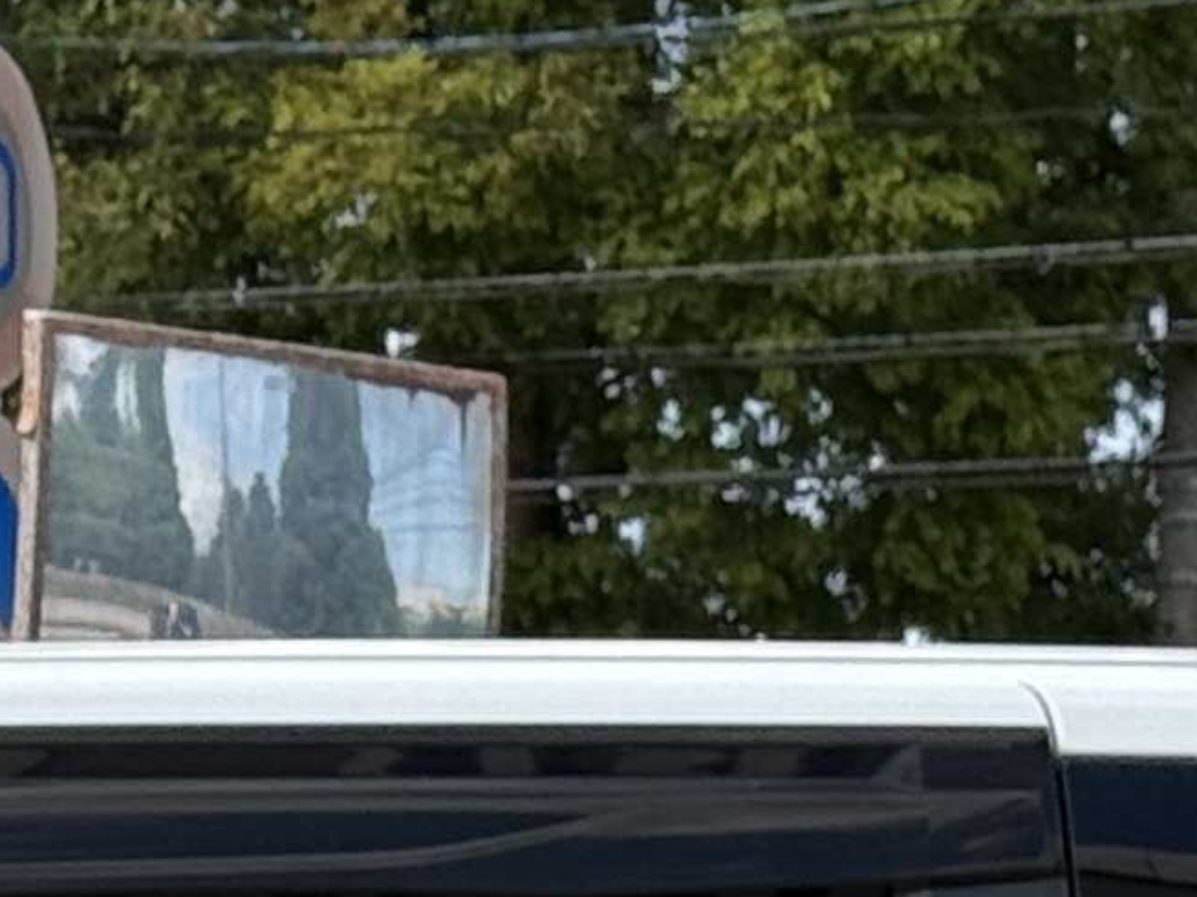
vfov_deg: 5.0
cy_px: 1605
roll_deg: -0.5
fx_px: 10232
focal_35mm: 296
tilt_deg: +2.8
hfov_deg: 6.6
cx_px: -593
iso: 64
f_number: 1.78
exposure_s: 1/3534
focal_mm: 6.76
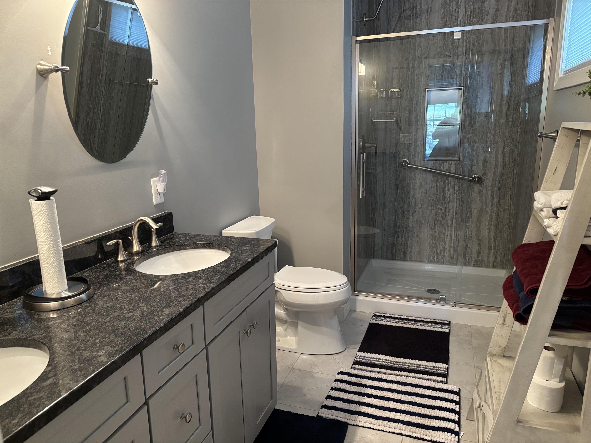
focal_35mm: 26
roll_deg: +1.7
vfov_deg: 53.1
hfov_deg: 67.3
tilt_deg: -14.0
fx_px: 444
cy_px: 222
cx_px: 296
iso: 500
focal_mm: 5.96
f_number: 1.6
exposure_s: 1/60
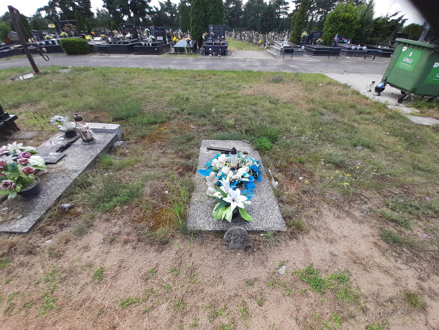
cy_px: 165
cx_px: 220
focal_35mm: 13
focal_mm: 1.42
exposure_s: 1/408
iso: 40
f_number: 2.2
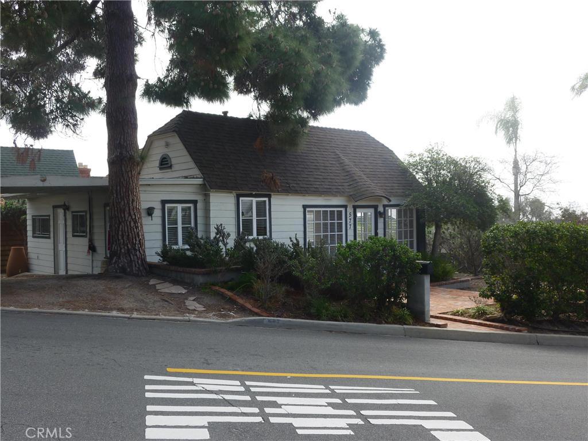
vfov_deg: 42.9
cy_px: 220
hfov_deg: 55.4
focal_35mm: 33
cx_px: 294
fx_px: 561
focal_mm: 5.9
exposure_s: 1/200
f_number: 3.7
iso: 80
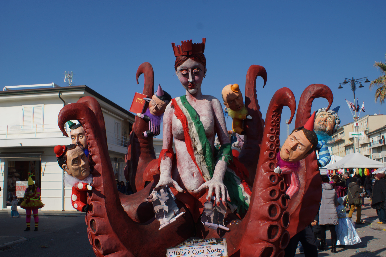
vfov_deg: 40.0
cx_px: 193
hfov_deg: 57.2
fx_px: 354
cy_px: 128
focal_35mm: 33
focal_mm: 22
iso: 100
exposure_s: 1/500
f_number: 8
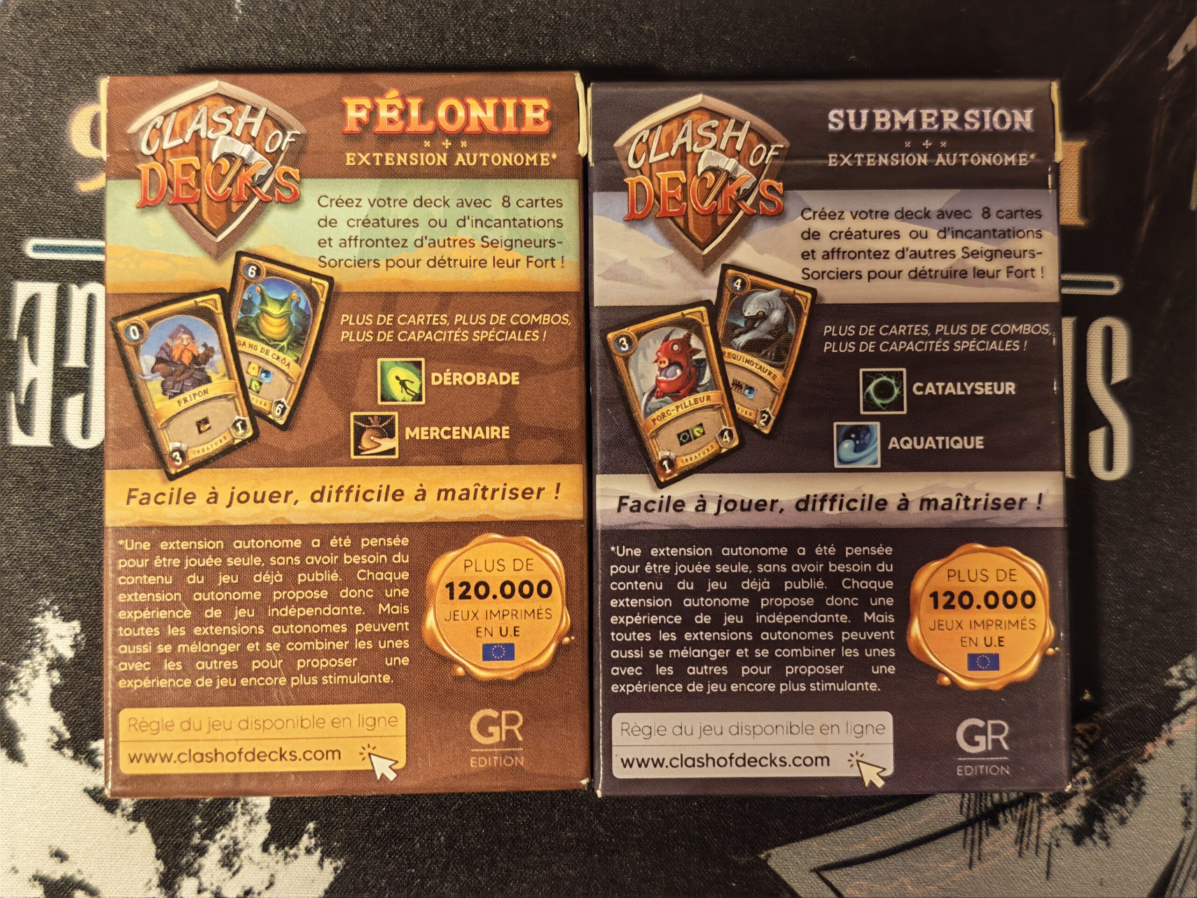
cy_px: 449
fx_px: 1591
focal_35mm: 46
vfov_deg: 31.5
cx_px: 598
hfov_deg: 41.2
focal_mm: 6.55
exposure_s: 1/50
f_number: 1.6
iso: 1000
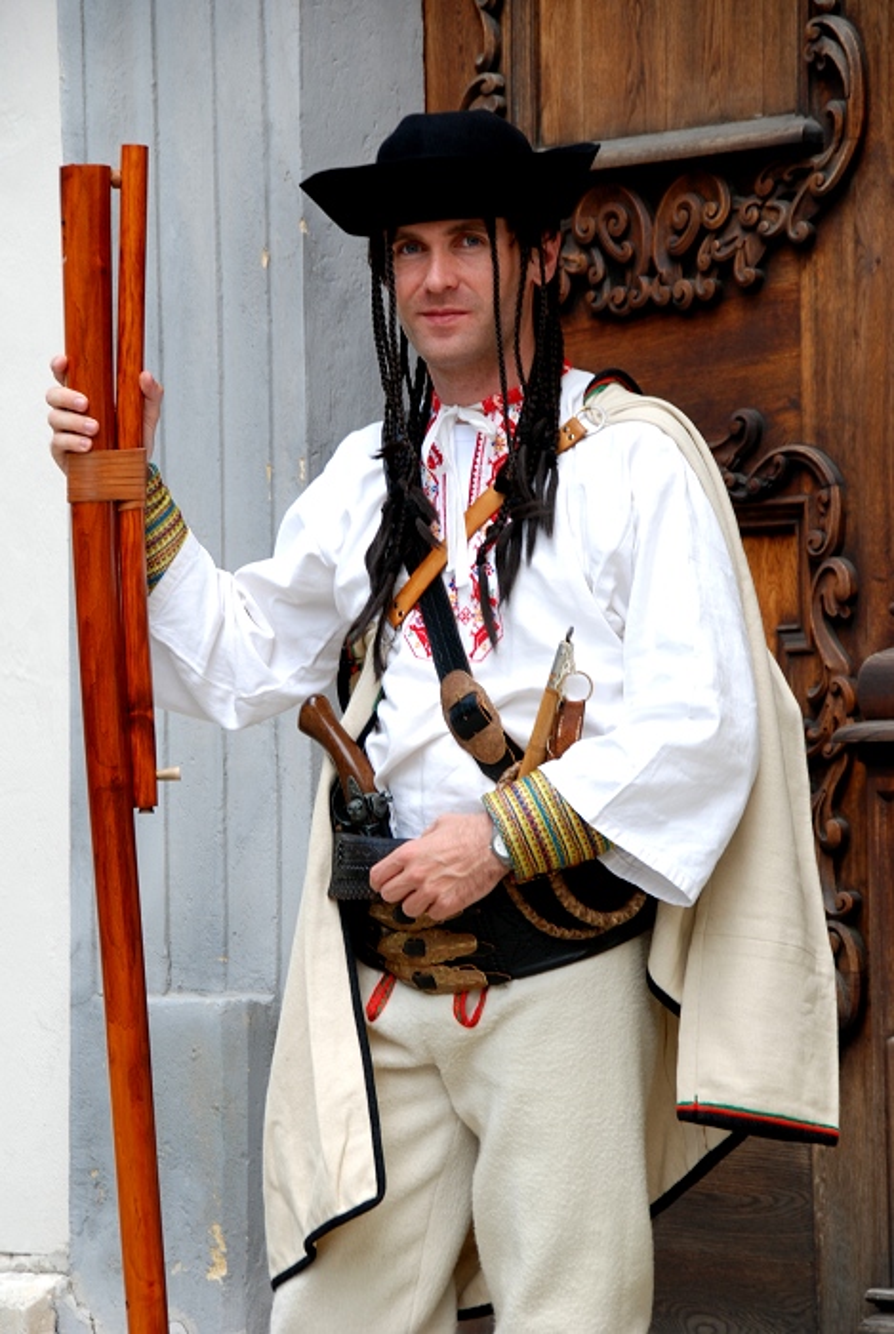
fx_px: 5846
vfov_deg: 13.0
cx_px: 447
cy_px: 667
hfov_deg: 8.7
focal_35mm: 158
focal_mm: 105
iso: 100
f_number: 8
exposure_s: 1/100
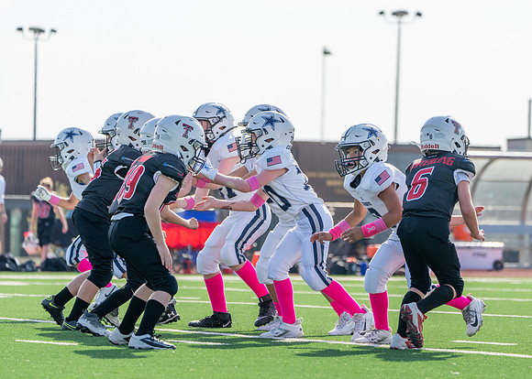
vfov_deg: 5.3
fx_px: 4130
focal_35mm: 273
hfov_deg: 7.4
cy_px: 221
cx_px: 324
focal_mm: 224
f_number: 5.6
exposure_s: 1/1250
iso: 200
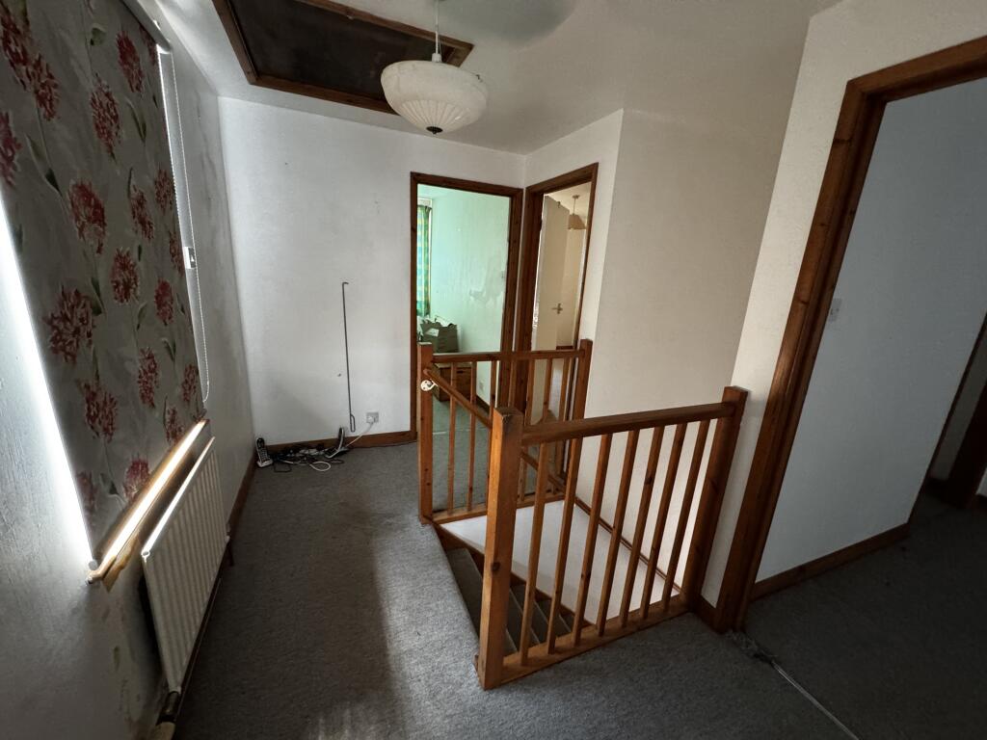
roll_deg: -3.8
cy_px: 370
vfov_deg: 85.7
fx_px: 399
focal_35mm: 14
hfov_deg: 102.1
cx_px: 494
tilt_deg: -14.6
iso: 1000
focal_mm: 2.22
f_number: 2.2
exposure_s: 1/60
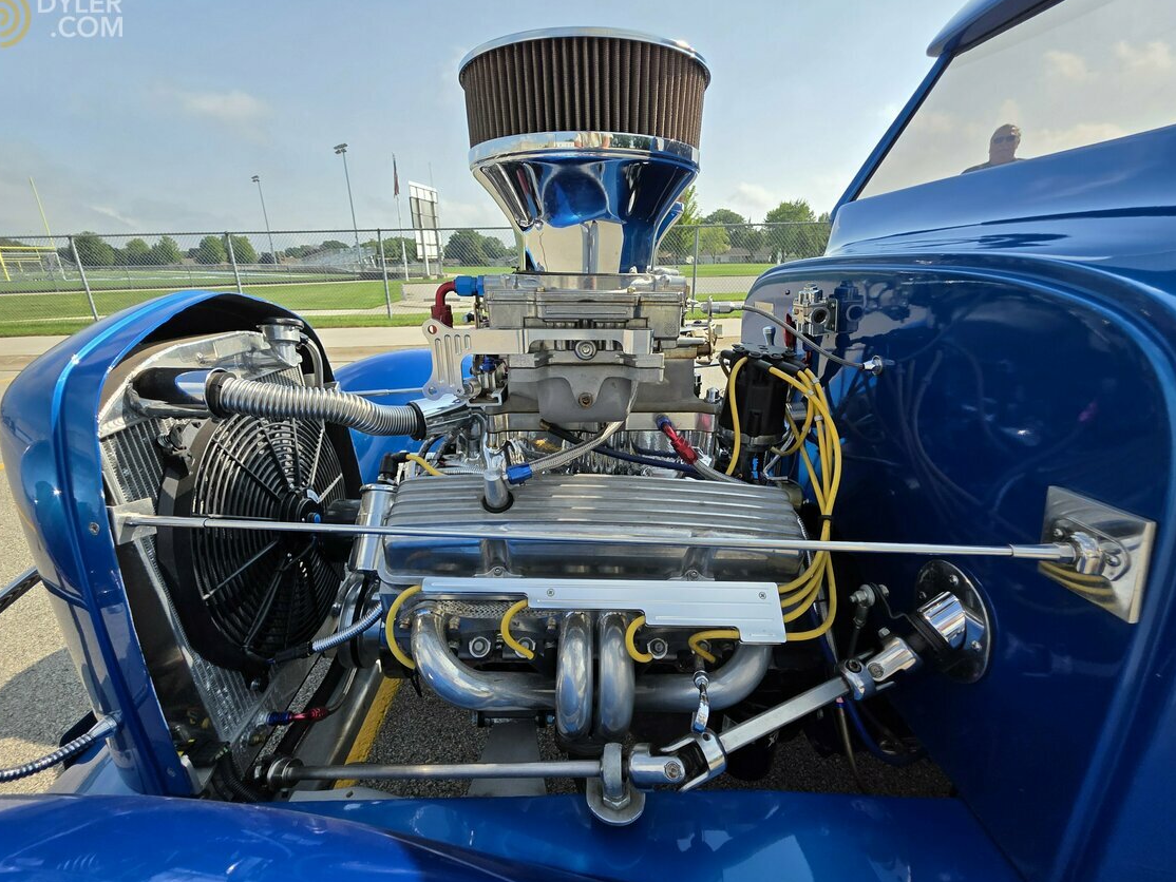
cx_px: 587
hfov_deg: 102.1
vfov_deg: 85.7
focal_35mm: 14
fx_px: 476
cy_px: 449
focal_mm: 2.2
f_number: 1.9
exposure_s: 1/2000
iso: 40
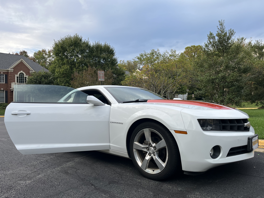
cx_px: 132
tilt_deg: -0.3
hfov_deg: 67.3
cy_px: 99
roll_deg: +0.5
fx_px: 198
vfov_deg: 53.1
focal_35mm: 26
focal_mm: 5.1
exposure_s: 1/928
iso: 50
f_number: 1.6
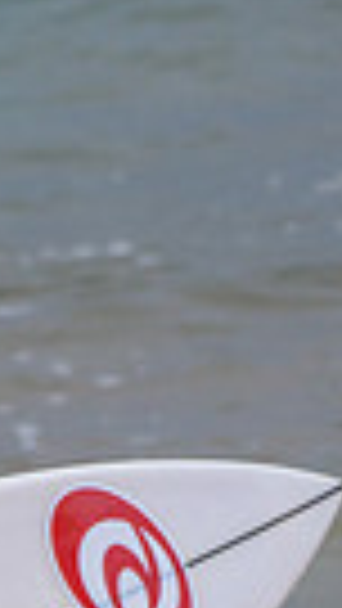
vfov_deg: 2.1
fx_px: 16724
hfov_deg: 1.2
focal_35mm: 1038
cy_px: 768
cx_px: -171
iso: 450
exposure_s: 1/2000
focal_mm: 230
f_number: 5.6
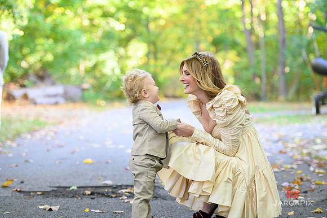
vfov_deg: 13.7
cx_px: 164
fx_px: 908
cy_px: 109
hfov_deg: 20.4
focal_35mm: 100
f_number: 3.2
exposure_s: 1/200
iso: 1600
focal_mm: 100
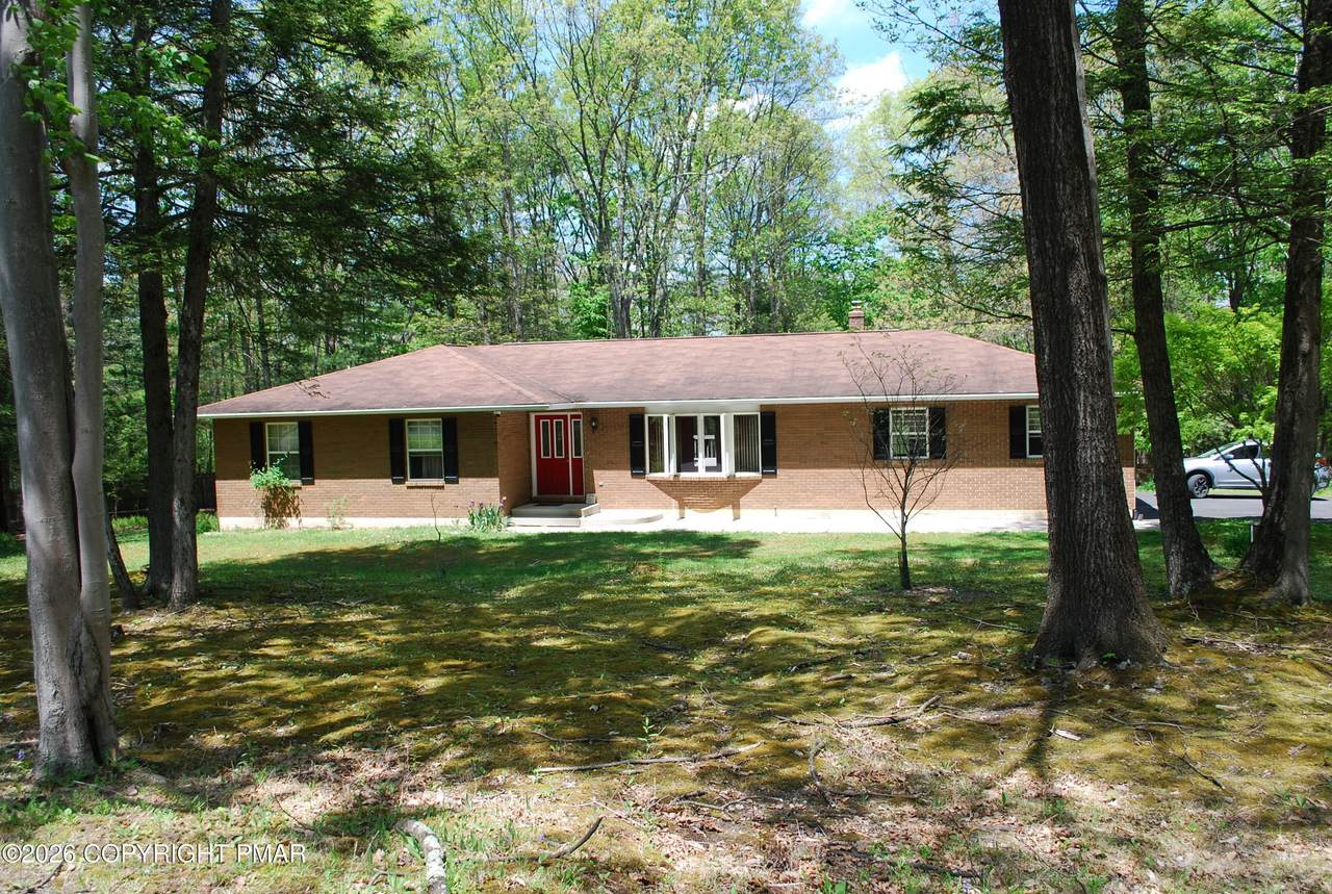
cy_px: 447
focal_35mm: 30
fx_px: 1112
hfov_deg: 61.8
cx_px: 666
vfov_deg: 43.8
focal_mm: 20
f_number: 6.3
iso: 100
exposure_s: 1/160
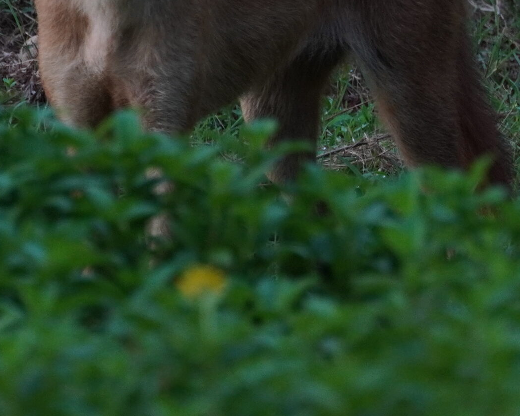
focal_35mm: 1208
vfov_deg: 1.3
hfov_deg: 1.6
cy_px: -34
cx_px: 169
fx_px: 18589
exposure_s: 1/400
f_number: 8
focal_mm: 300
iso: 640
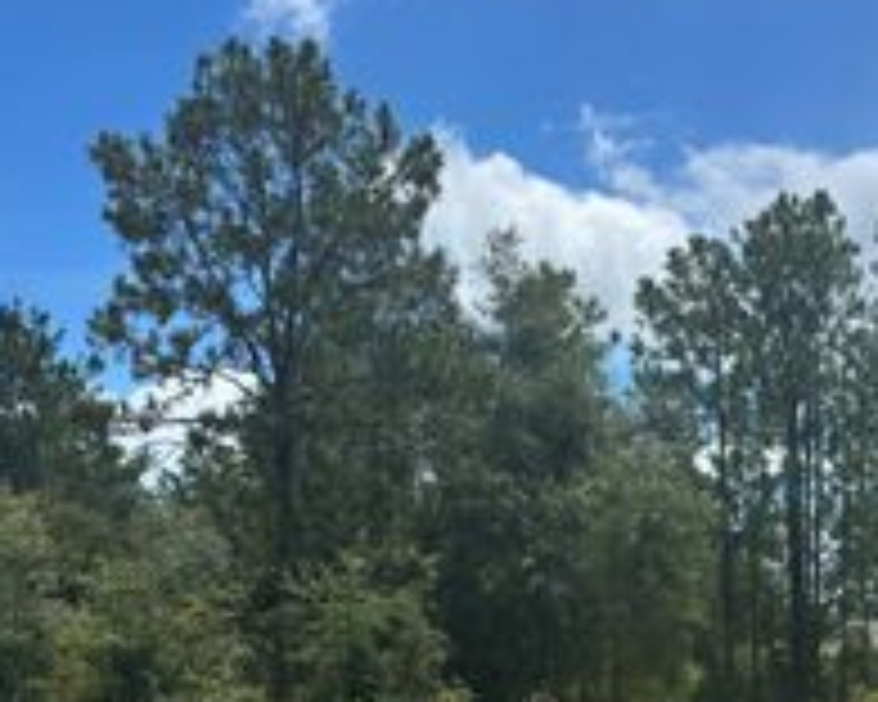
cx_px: 819
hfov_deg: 27.9
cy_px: 722
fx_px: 1689
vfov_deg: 22.5
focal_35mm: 65
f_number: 1.6
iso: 50
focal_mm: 5.96
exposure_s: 1/3650
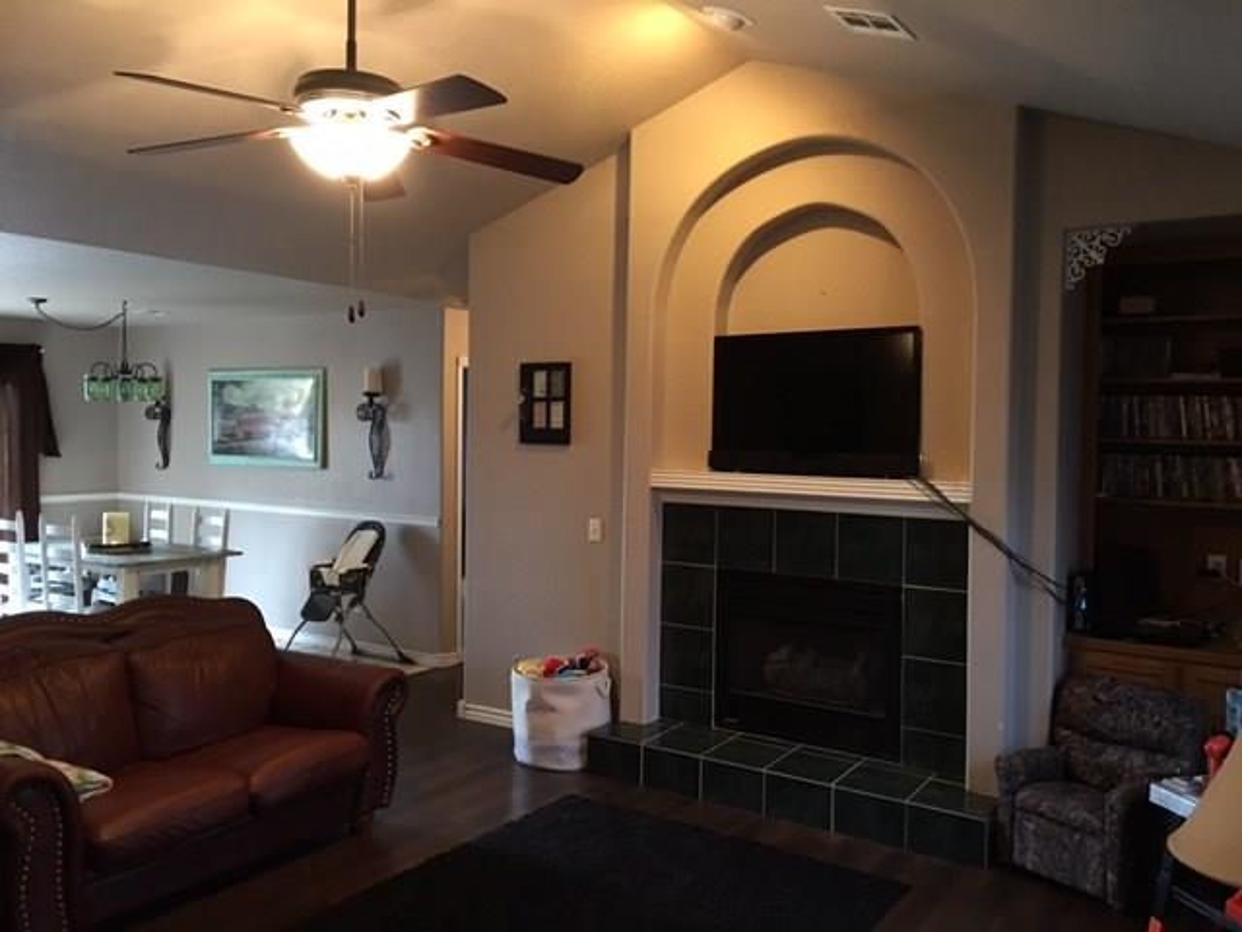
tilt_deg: -0.7
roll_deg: -1.7
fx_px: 1041
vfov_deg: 48.2
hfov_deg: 61.7
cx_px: 621
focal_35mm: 29
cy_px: 466
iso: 80
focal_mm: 4.15
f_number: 2.2
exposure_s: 1/4
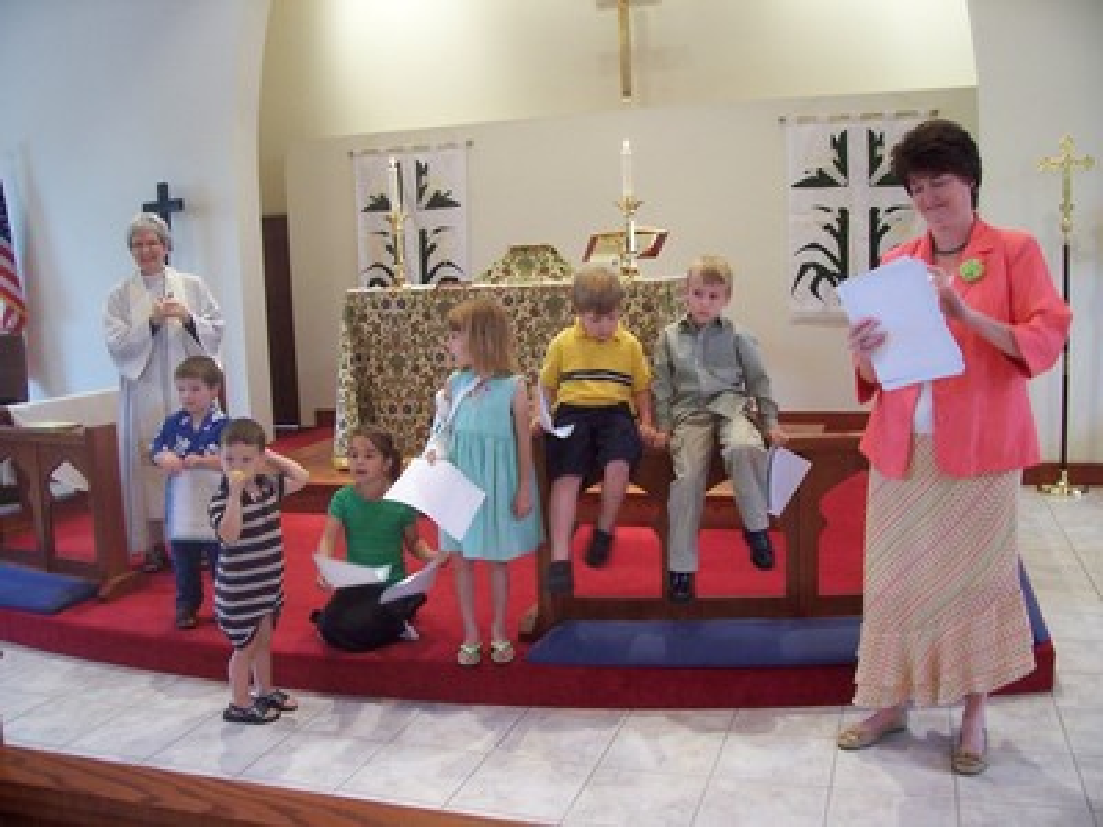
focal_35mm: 34
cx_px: 552
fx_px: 1083
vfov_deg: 41.8
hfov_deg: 54.0
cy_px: 414
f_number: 2.7
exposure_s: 1/20
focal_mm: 5.6
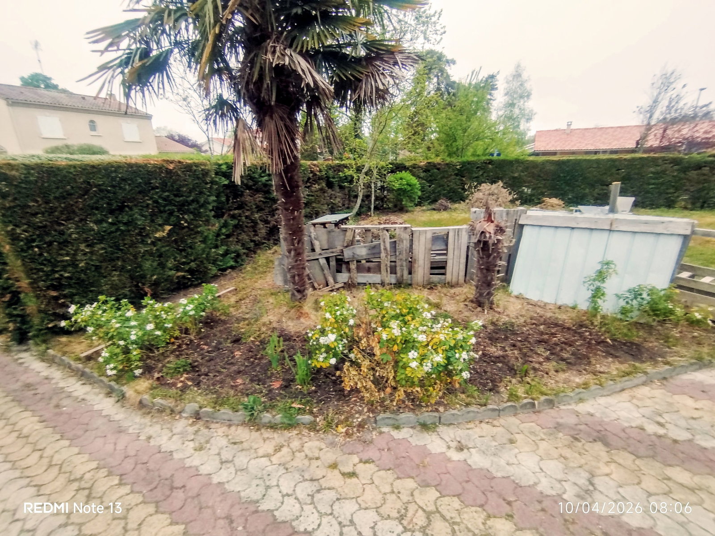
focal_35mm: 15
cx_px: 358
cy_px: 268
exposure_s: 1/33
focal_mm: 1.65
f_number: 2.2
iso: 100
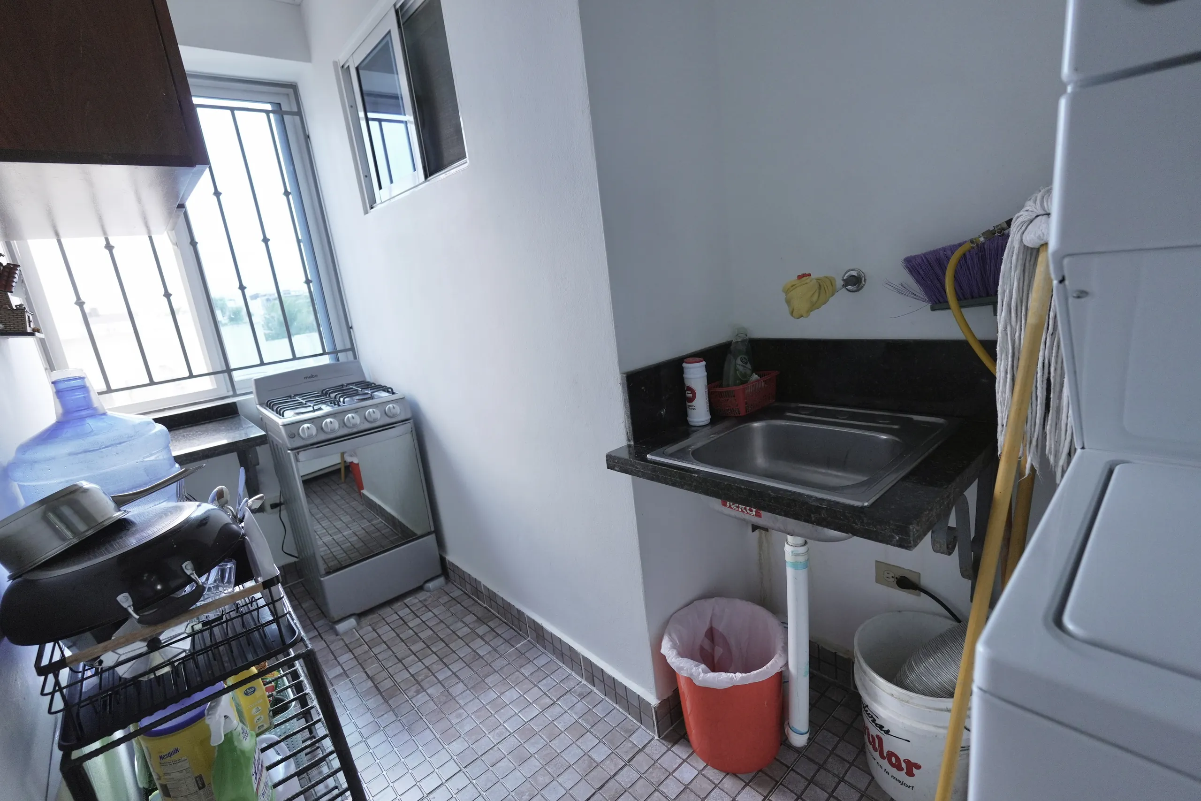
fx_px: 550
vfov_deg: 72.1
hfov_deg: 95.0
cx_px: 600
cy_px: 400
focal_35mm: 16
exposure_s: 1/125
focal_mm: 11
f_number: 2.8
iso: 640
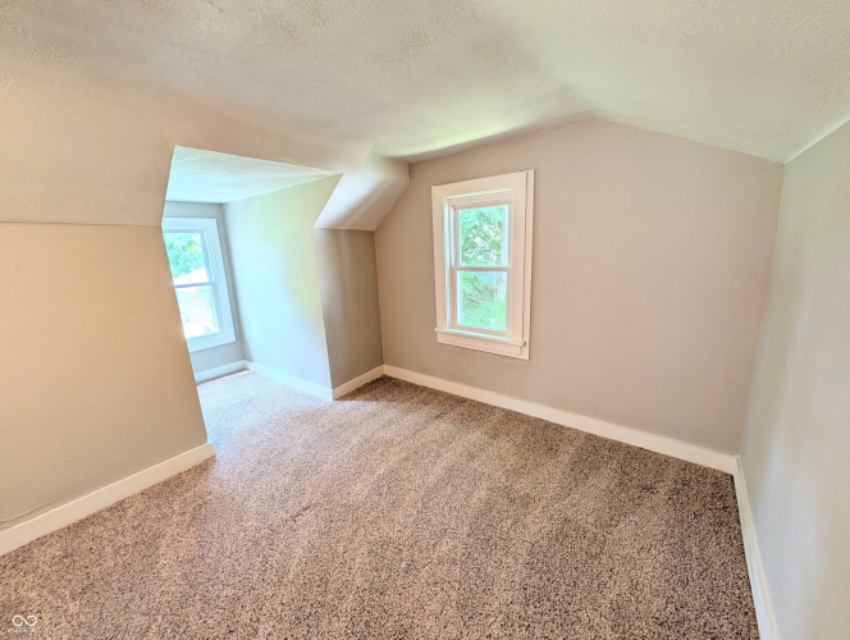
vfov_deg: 94.6
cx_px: 425
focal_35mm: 12
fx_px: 295
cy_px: 320
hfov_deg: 110.5
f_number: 1.7
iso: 102
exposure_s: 1/62.5
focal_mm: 2.02
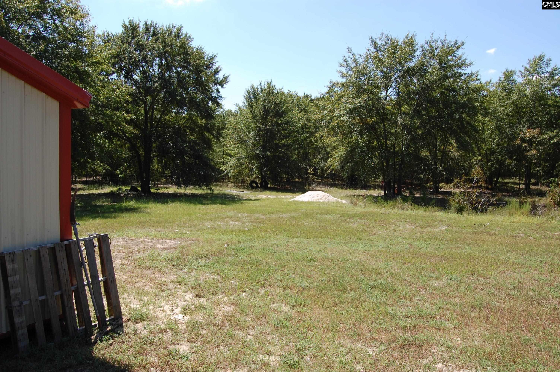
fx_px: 420
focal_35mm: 27
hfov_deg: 67.4
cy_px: 186
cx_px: 280
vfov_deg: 47.8
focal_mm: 18
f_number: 8
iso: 200
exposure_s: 1/250
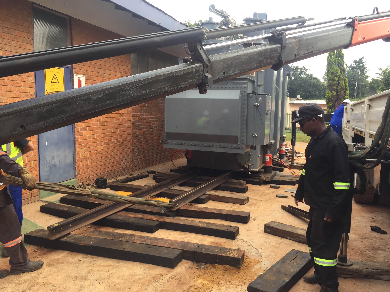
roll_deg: -1.3
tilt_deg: -5.8
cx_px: 195
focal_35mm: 29
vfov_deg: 48.2
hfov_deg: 61.7
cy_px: 146
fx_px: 327
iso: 32
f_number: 2.2
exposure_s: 1/299
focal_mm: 4.15
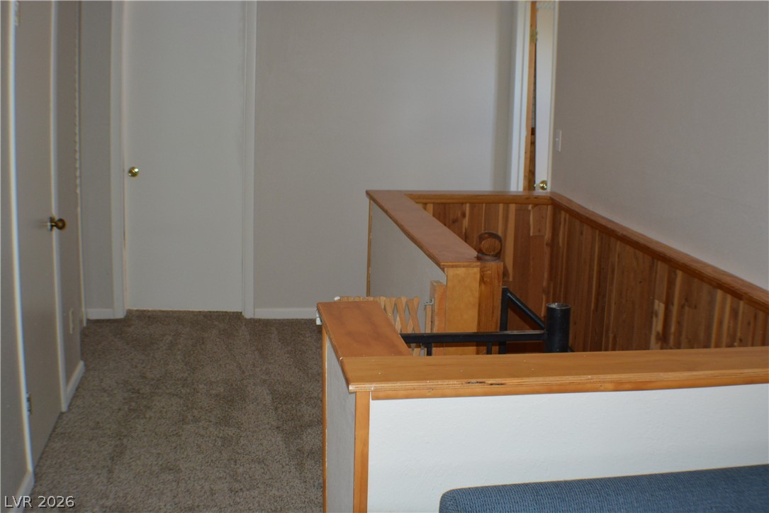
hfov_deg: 30.5
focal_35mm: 66
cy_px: 256
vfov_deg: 20.6
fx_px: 1410
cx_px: 384
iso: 1400
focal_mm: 44
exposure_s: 1/60
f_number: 5.3
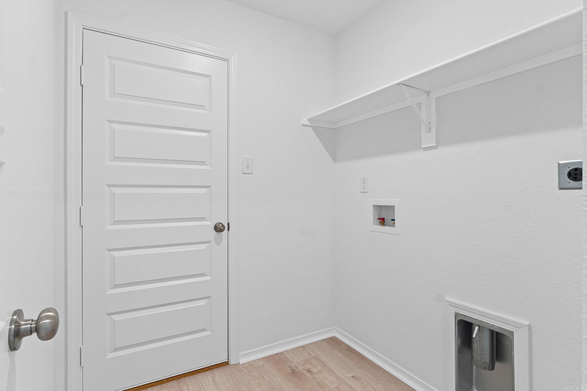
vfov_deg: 67.4
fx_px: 293
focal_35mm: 18
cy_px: 196
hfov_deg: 90.0
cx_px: 294
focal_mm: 12
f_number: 9
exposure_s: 1/3
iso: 250
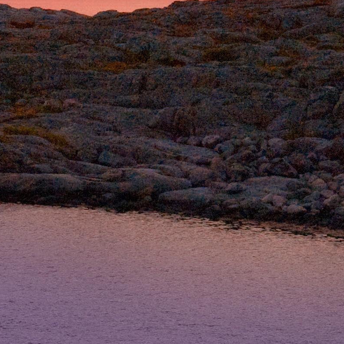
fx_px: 2159
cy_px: 93
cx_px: -247
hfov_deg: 8.8
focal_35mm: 192
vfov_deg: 9.1
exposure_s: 1/200
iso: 2000
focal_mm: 42
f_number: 7.1
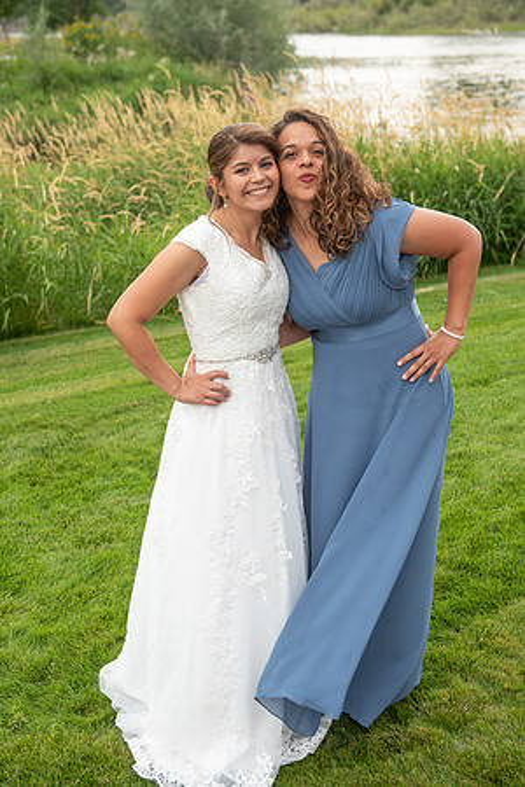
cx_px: 262
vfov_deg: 38.2
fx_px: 1137
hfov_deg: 26.0
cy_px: 394
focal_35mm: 52
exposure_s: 1/160
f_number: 4.5
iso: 100
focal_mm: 52
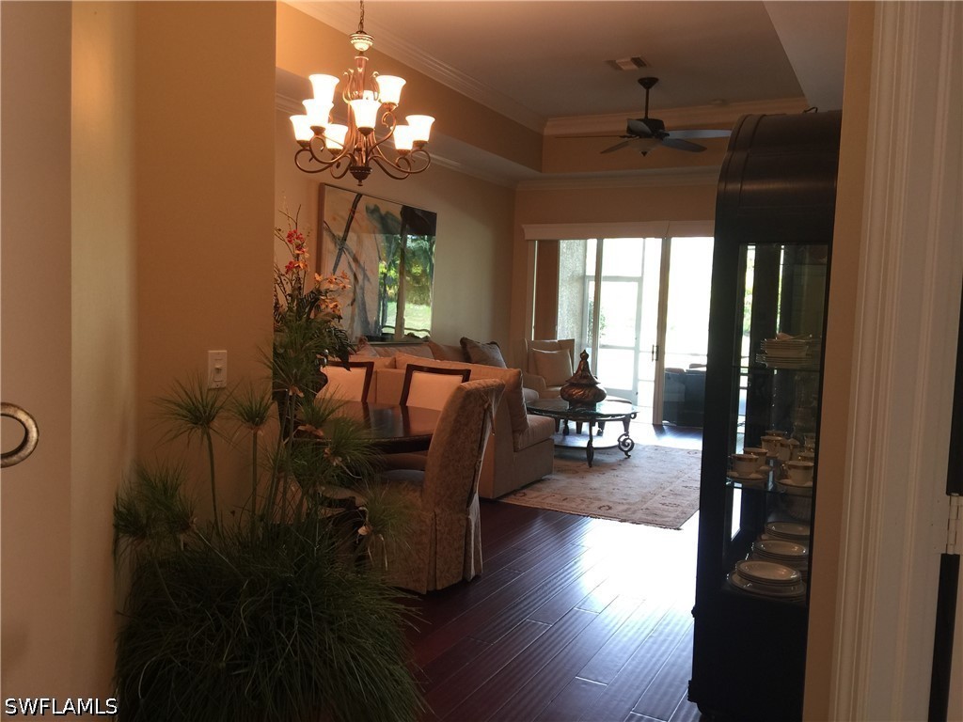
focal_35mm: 29
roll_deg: -3.5
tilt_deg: -4.1
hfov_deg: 61.7
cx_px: 482
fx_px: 807
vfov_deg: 48.2
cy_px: 361
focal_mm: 4.15
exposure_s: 1/15
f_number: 2.2
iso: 32
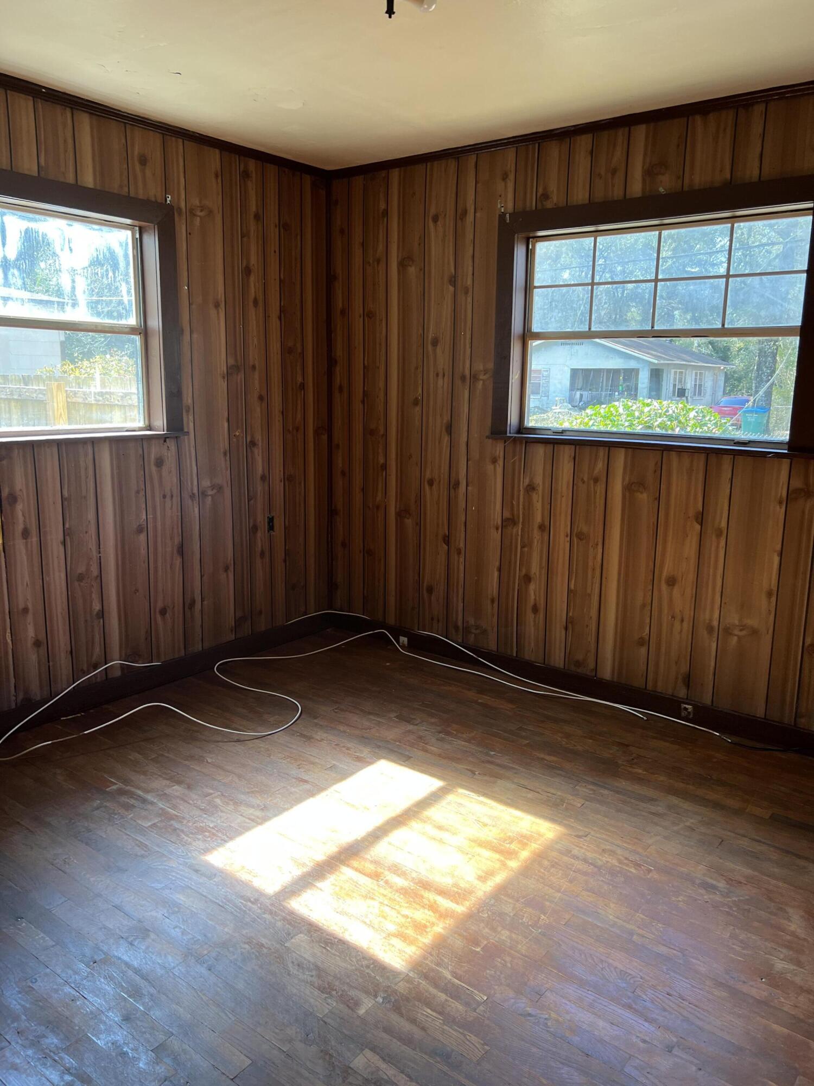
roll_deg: -0.2
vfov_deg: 67.3
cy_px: 543
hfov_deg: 53.1
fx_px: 815
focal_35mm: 26
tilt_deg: -10.0
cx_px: 407
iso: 50
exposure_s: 1/121
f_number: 1.5
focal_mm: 5.7
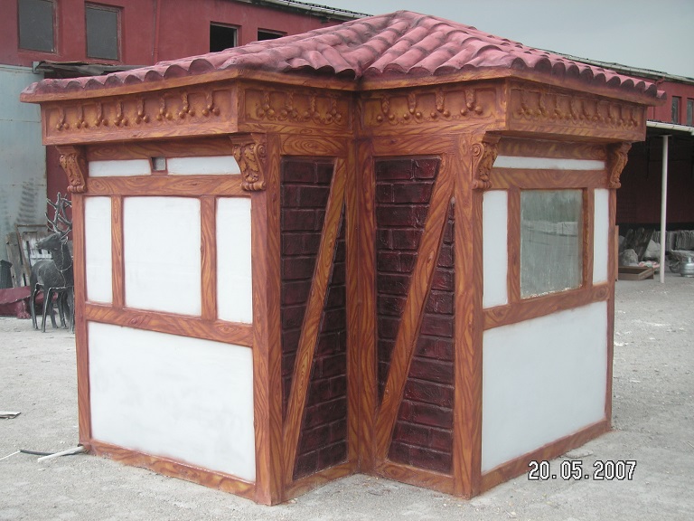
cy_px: 260
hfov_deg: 42.9
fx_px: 882
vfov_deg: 32.9
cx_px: 347
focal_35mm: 44
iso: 50
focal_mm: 7.3
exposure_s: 1/125
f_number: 3.5
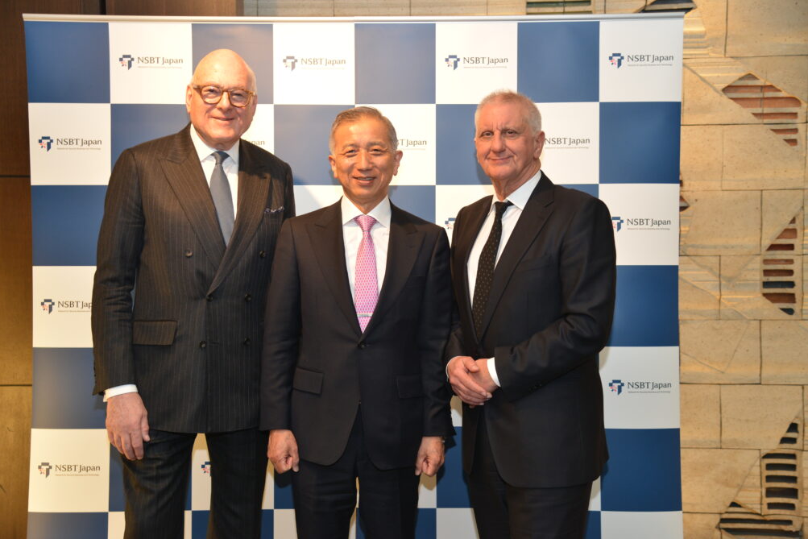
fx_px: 1100
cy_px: 268
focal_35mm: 49
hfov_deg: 40.3
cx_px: 400
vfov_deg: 27.5
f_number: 4
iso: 800
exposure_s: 1/100
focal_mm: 48
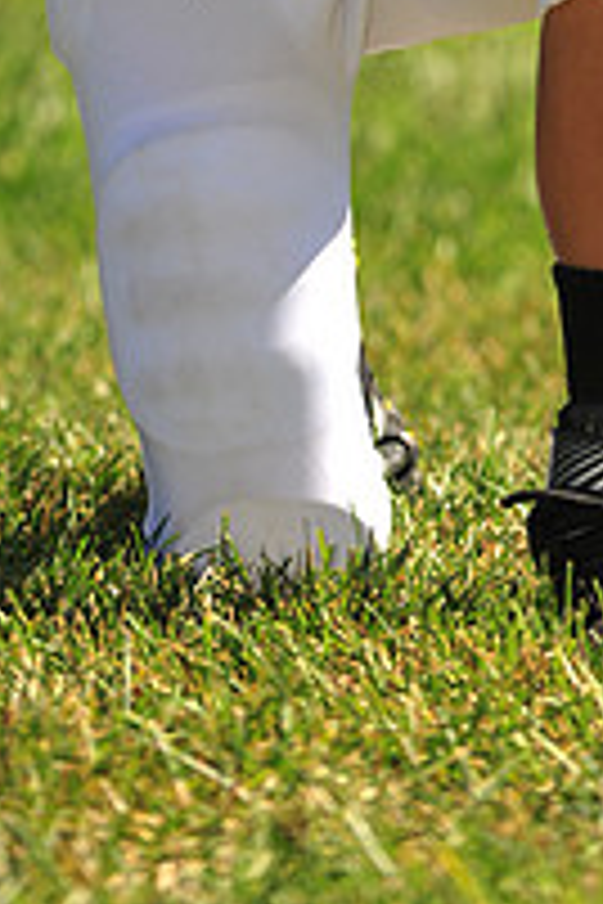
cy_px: -337
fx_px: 13039
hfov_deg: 2.6
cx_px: 292
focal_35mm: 519
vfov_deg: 4.0
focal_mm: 180
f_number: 4.5
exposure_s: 1/640
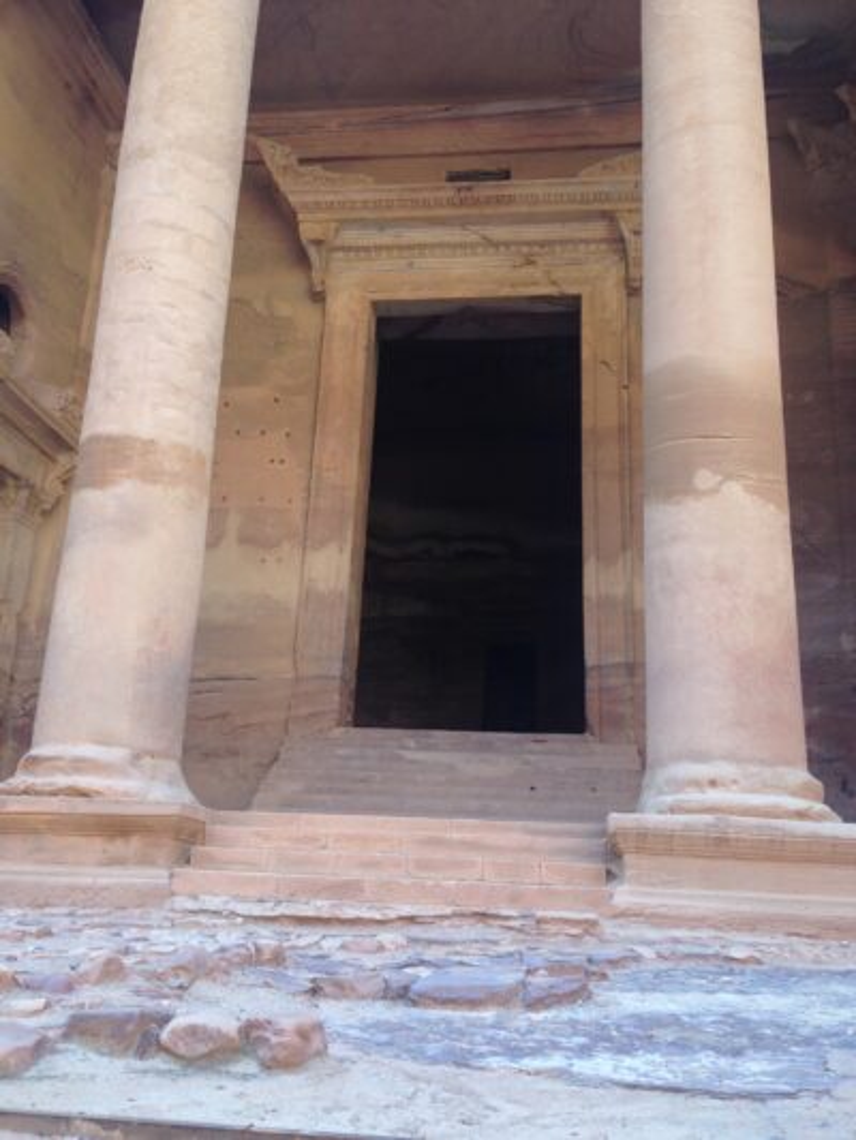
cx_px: 428
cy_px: 570
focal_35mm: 33
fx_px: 1088
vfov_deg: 55.3
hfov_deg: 43.0
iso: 50
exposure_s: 1/123
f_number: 2.4
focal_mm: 4.12
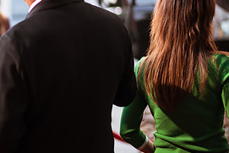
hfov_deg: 16.1
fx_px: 789
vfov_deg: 11.0
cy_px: 39
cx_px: -8
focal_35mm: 124
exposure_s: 1/400
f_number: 1.4
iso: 400
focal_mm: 58
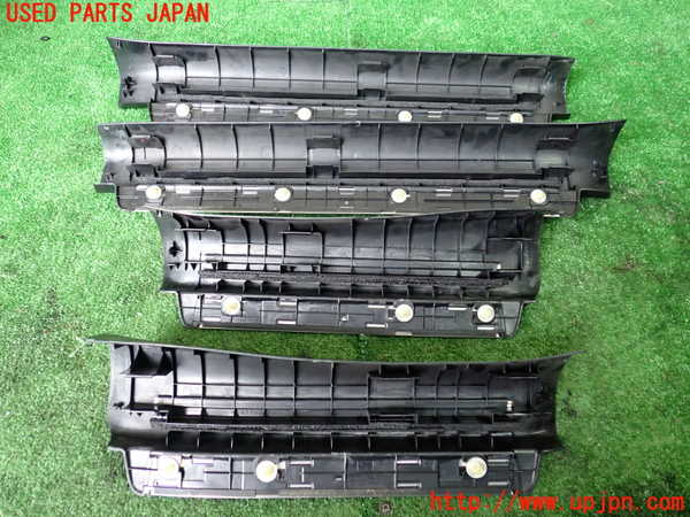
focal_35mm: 30
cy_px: 258
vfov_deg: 46.8
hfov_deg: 60.0
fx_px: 598
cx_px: 345
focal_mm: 5.4
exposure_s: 1/30
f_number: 2.3
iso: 640
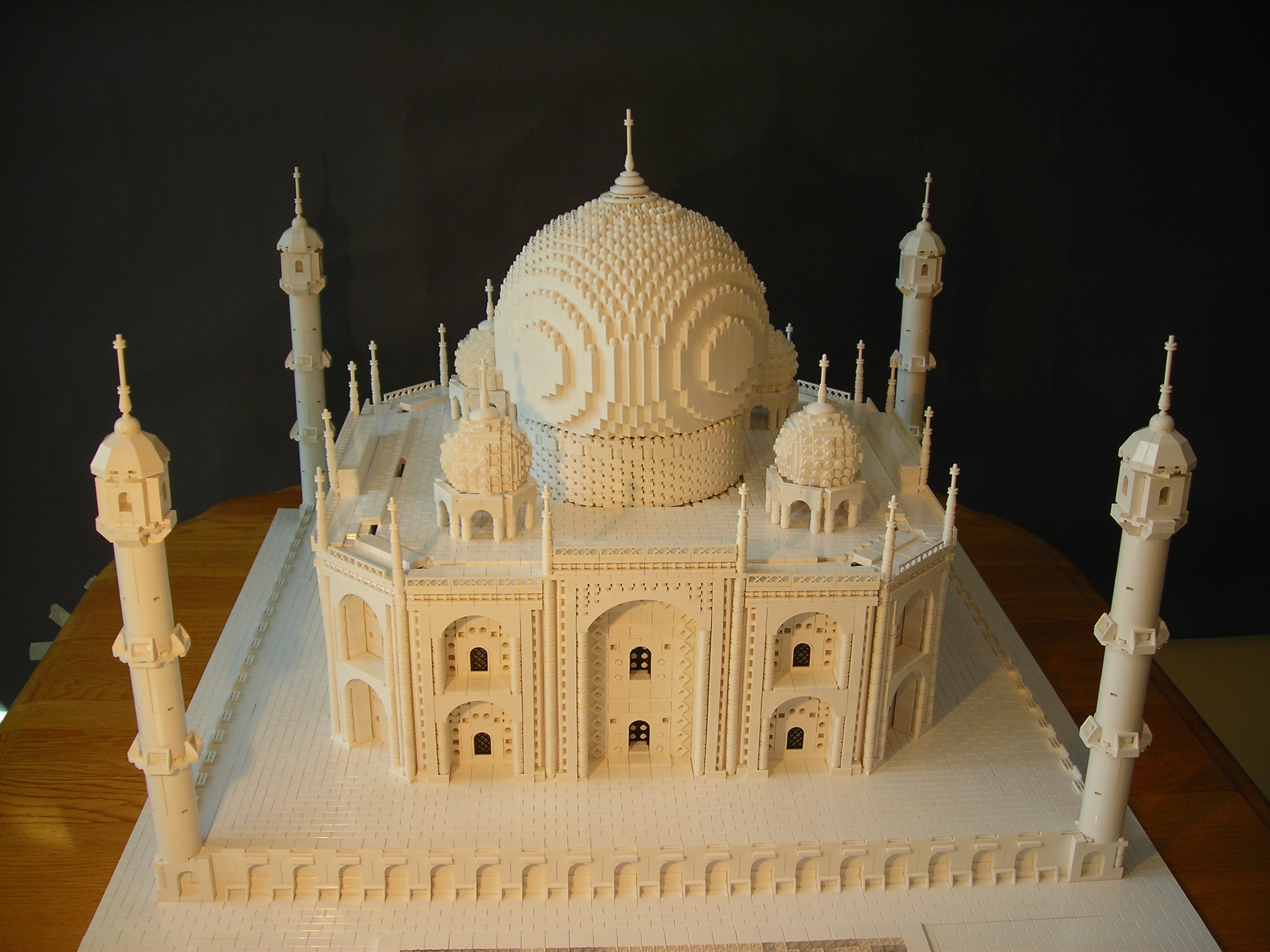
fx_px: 1394
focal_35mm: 38
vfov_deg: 37.7
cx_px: 635
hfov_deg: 49.0
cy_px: 476
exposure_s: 1/41.8
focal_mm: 6.3
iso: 50
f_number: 3.2
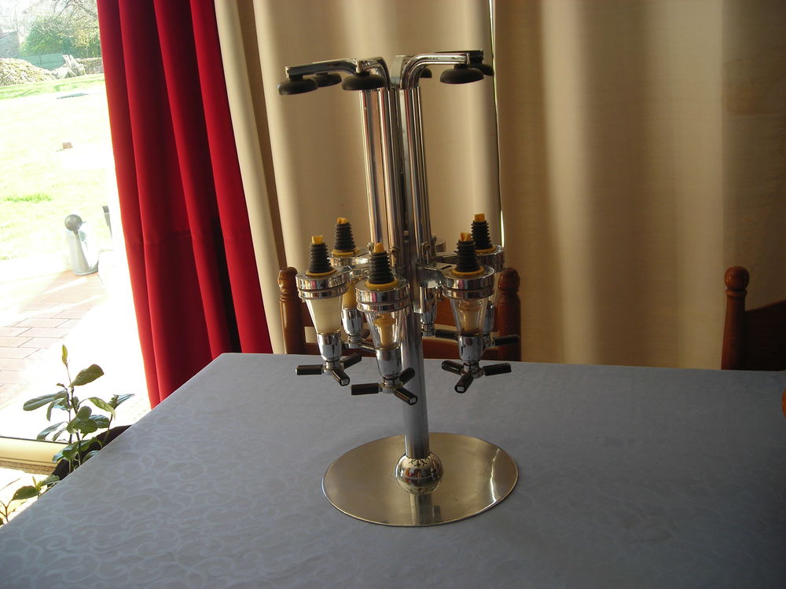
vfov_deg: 37.7
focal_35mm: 38
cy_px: 294
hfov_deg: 49.0
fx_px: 863
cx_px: 393
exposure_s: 1/35.3
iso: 50
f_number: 3.2
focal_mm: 6.3
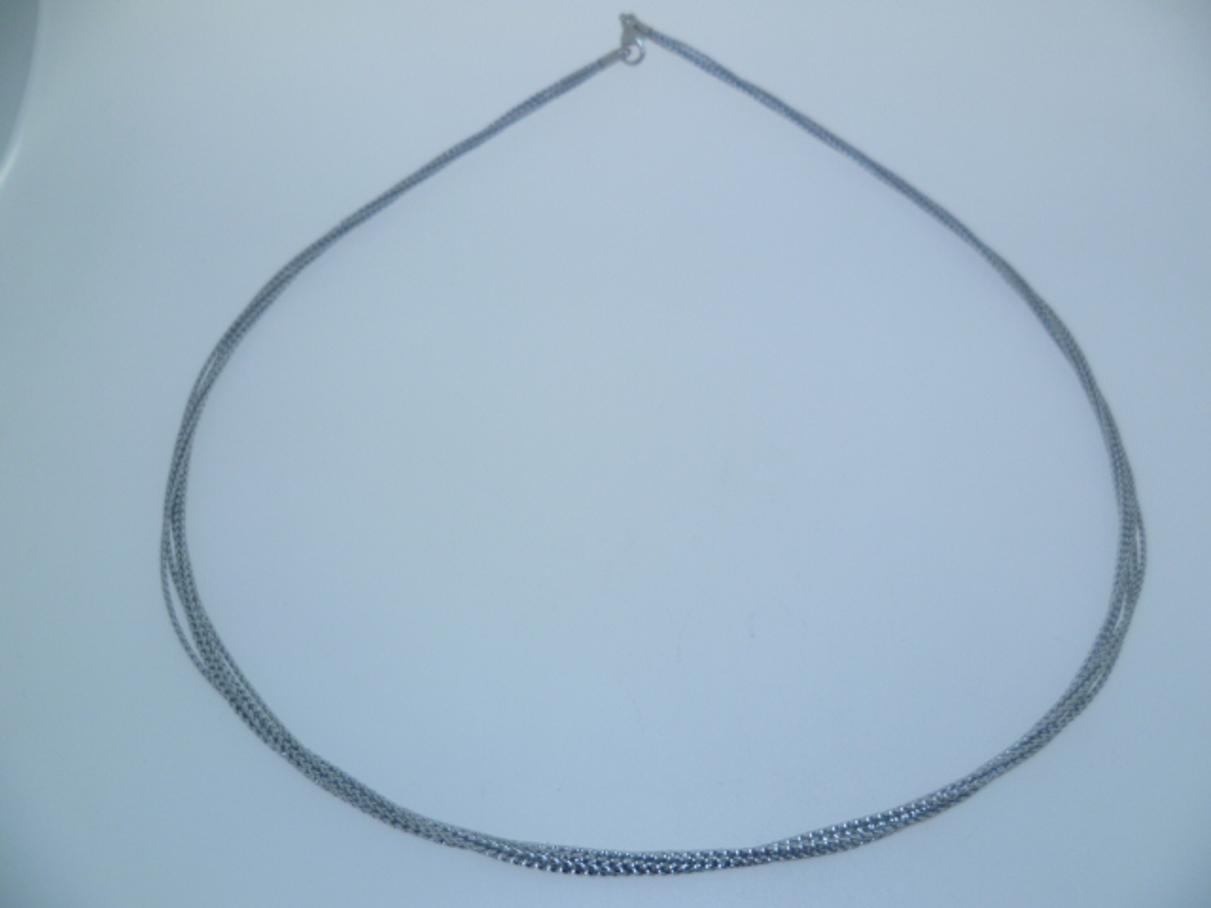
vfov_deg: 49.7
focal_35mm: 28
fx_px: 980
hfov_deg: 63.4
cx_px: 606
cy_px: 454
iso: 80
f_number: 2.8
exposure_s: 1/250
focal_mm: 5
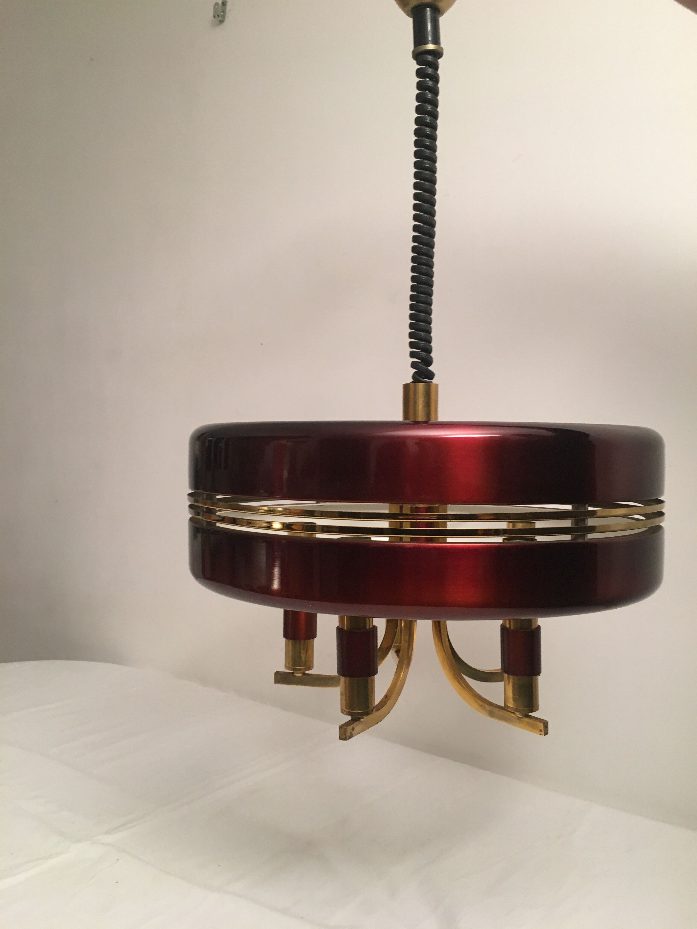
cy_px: 464
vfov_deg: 61.7
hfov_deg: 48.2
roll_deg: -1.2
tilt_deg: -1.2
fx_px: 779
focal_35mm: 29
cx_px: 348
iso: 125
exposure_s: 1/33
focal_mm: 4.15
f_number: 2.2
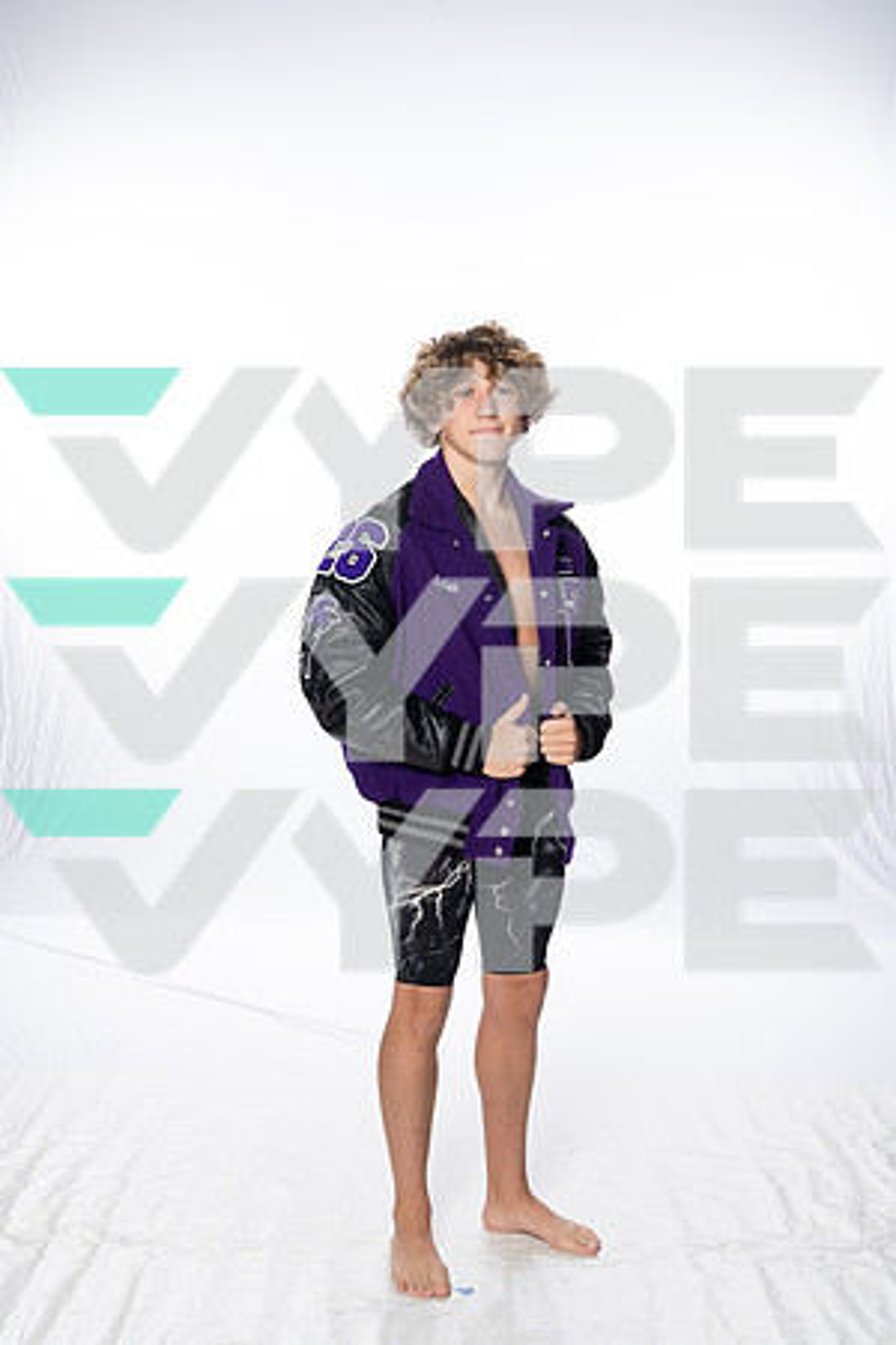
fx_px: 1867
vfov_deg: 39.6
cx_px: 448
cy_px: 672
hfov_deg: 27.0
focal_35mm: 50
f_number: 8
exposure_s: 1/250
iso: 800
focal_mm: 50
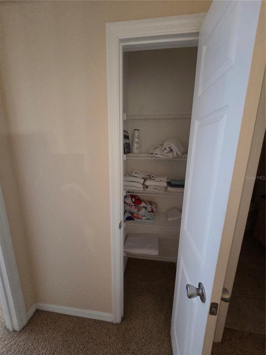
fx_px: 133
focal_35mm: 13
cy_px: 178
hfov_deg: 89.9
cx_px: 133
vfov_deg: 106.2
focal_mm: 2.2
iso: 1250
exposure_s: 1/40
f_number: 2.2
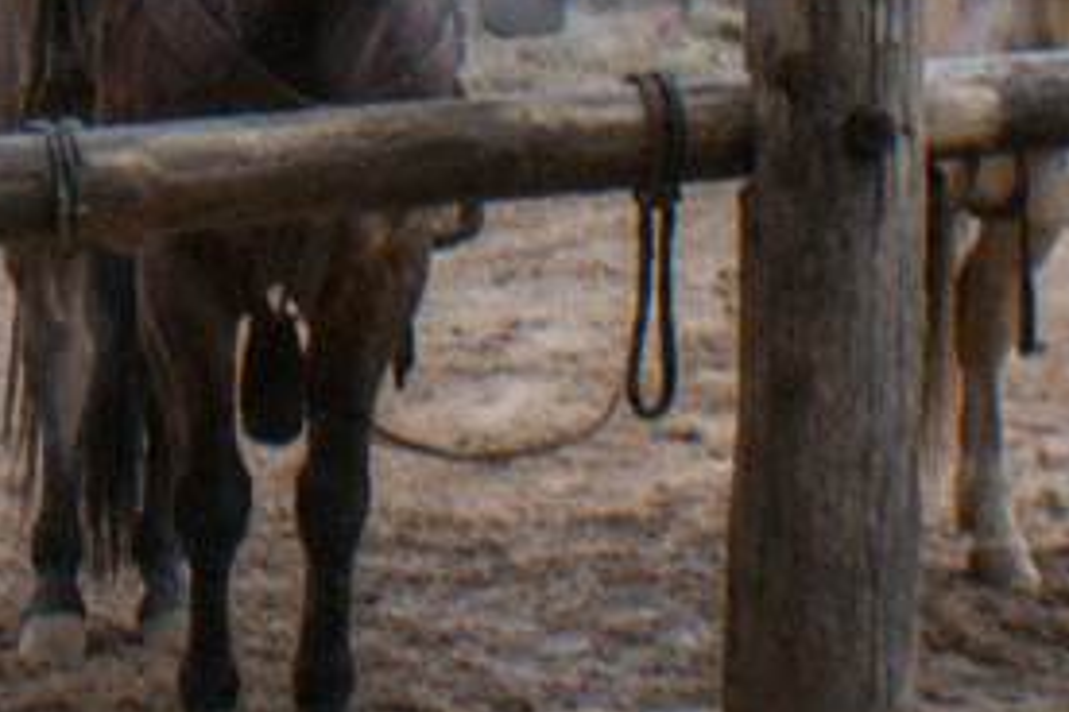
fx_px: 3771
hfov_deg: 16.1
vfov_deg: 10.7
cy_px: 0
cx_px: 283
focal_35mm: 127
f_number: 7.1
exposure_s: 1/640
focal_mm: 35
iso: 500
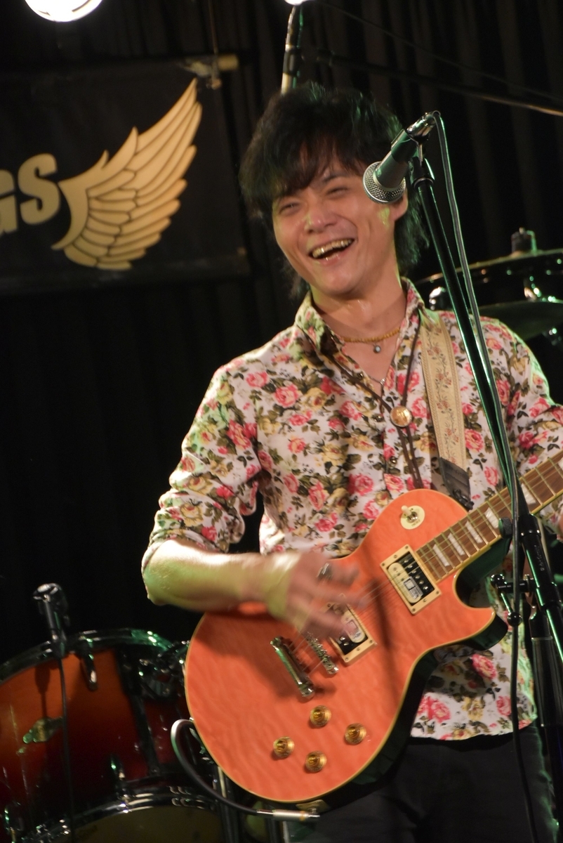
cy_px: 422
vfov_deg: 13.7
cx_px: 282
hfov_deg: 9.2
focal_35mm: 150
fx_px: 3512
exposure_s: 1/60
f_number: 5.6
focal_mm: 100
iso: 2200
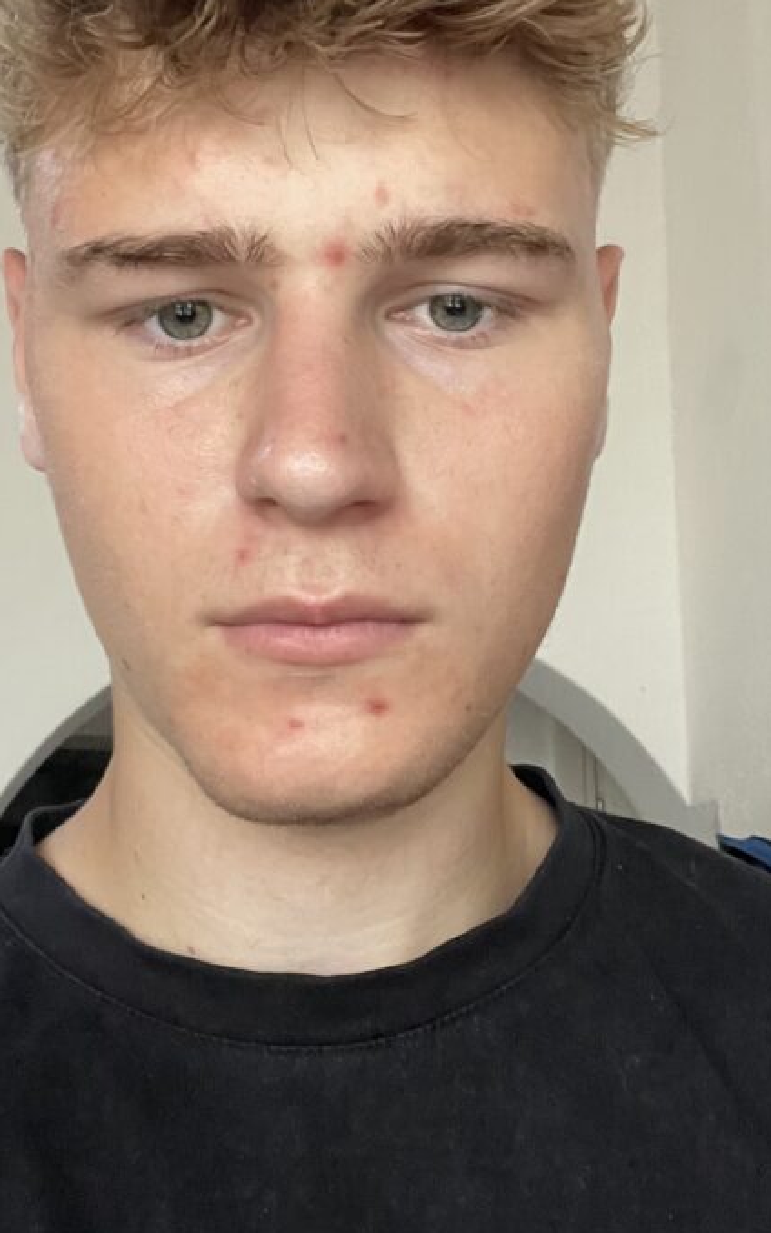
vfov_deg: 41.8
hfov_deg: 26.9
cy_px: 538
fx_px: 1613
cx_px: 345
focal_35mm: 48
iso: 400
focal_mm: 2.71
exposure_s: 1/42
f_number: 2.2
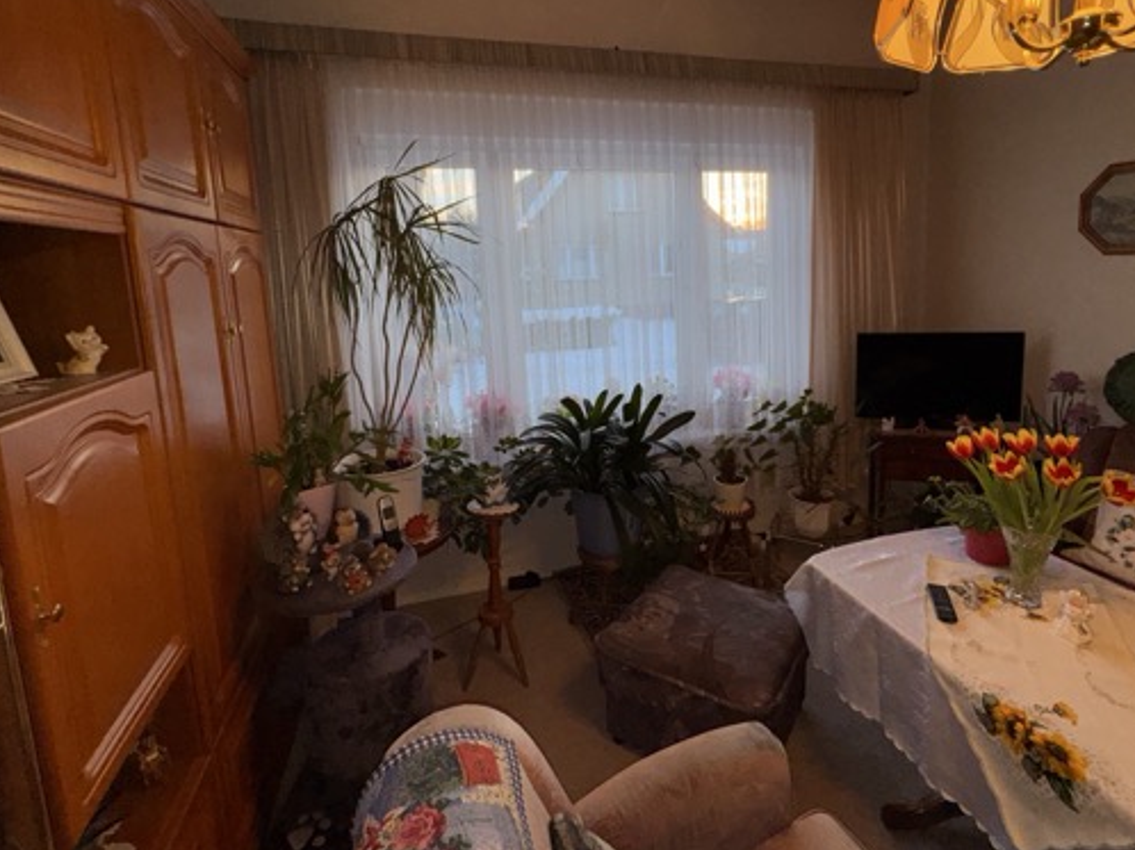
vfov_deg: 70.9
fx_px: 590
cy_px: 344
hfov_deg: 87.7
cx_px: 604
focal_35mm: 18
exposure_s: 1/122
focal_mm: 2.22
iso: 50
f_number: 2.2
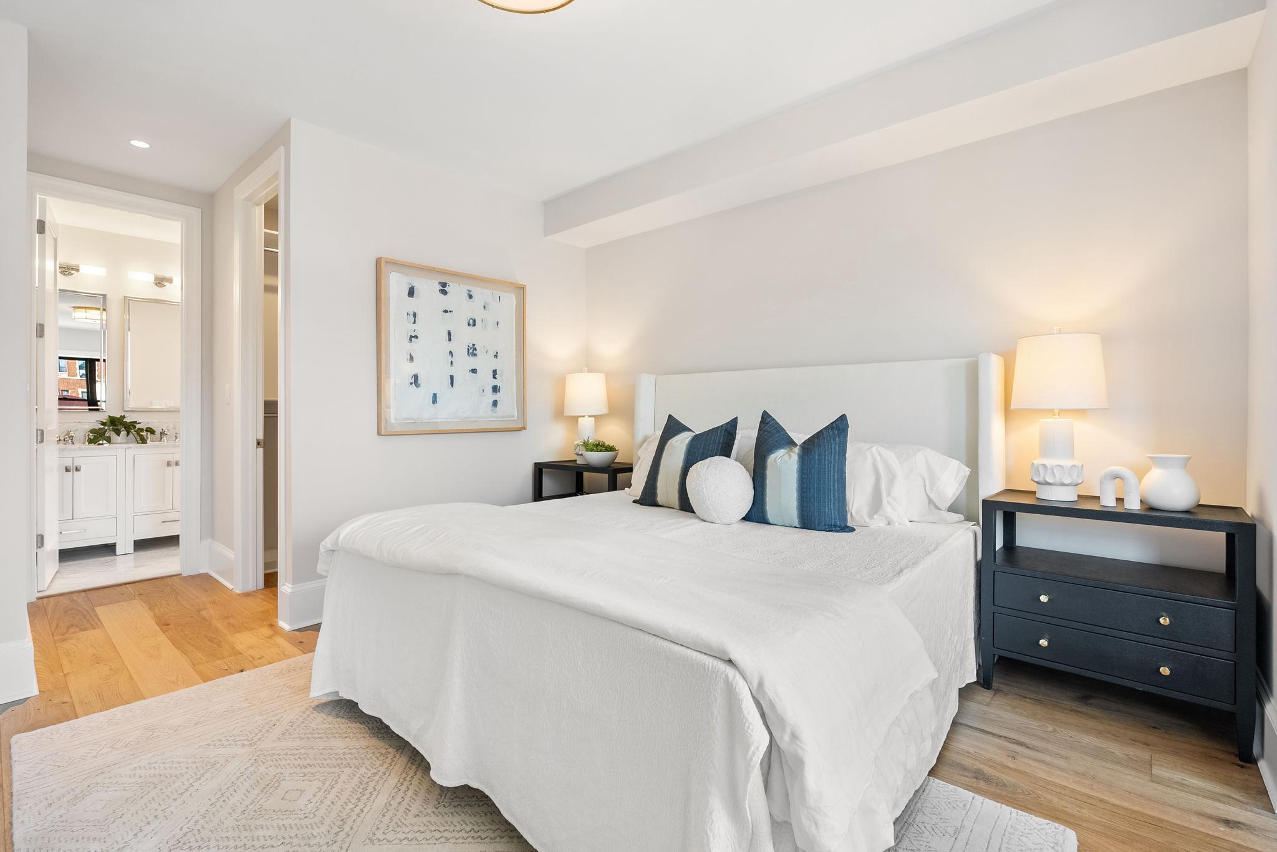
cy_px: 426
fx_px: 568
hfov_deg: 96.7
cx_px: 638
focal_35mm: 16
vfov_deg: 73.8
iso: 800
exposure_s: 1/25
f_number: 6.3
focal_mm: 16
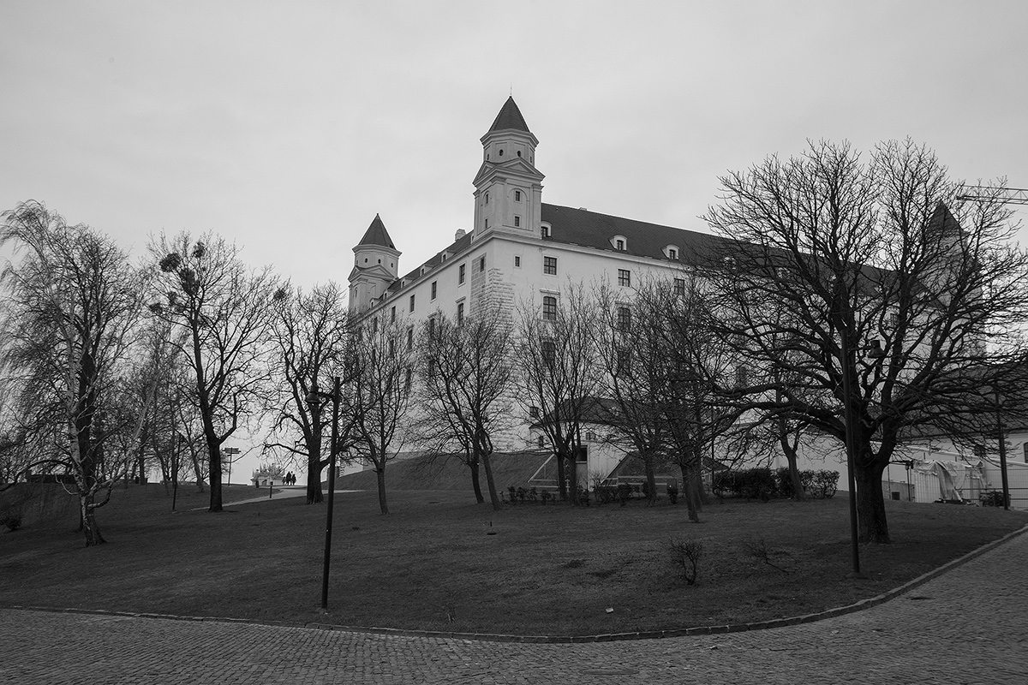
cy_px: 342
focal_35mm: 35
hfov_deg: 54.4
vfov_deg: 37.9
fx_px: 999
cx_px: 514
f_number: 13
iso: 250
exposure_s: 1/50
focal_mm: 35
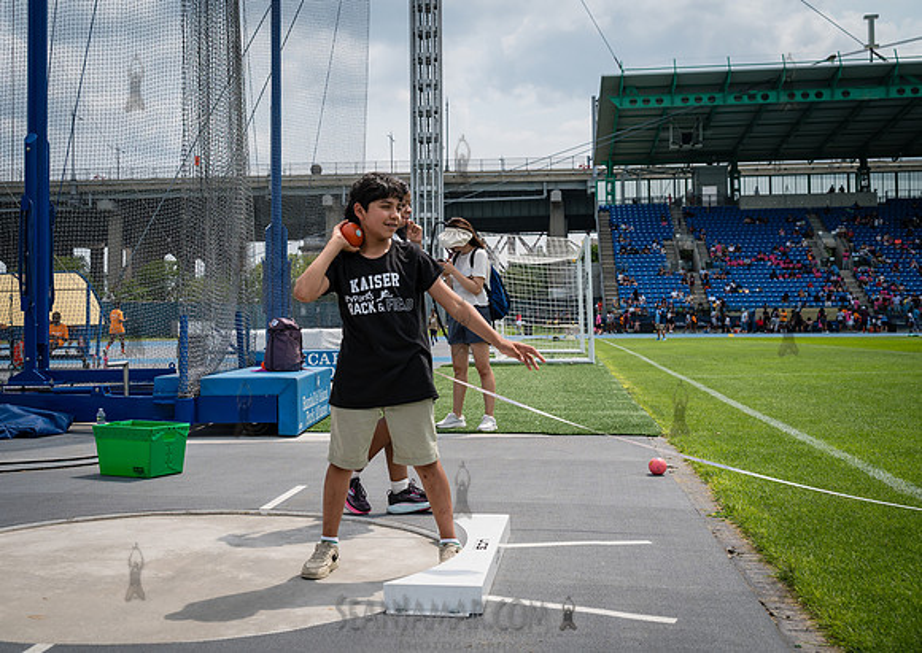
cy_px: 294
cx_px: 382
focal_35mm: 40
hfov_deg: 47.2
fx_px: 1050
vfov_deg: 34.5
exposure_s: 1/800
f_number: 5
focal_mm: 35
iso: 100
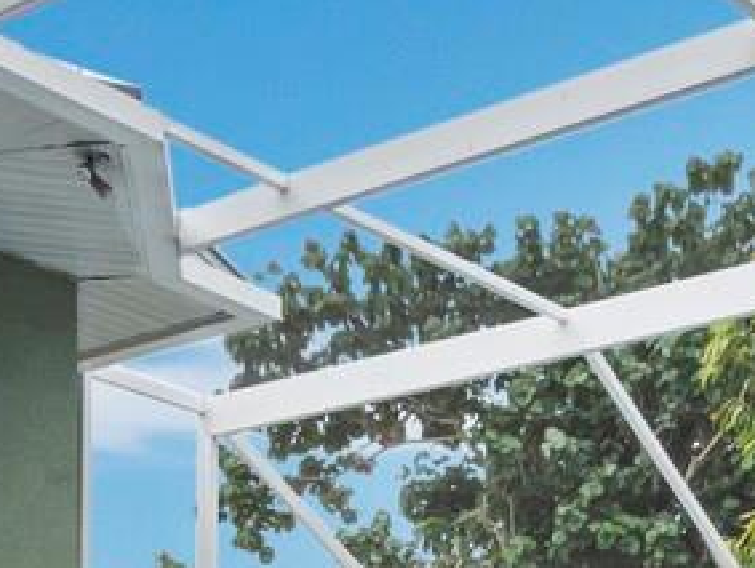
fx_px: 1725
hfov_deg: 23.9
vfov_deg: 16.6
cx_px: 704
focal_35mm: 79
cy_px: 912
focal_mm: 7
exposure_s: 1/100
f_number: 11
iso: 400
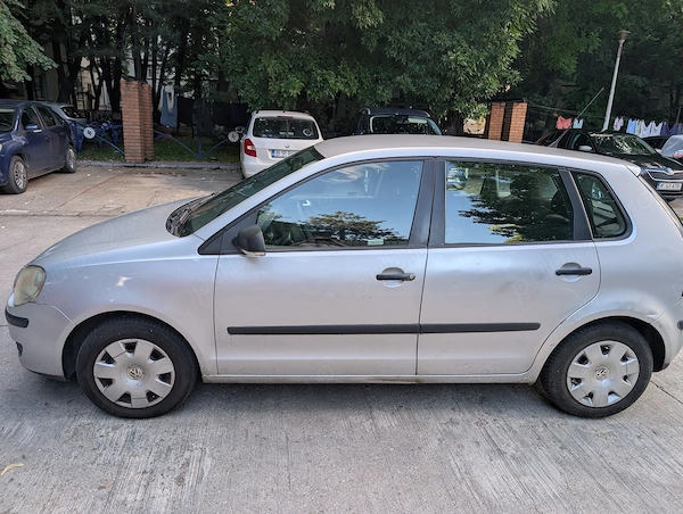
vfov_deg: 57.0
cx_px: 342
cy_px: 257
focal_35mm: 24
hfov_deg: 71.5
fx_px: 474
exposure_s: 1/272
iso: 66
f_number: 1.68
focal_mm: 6.9
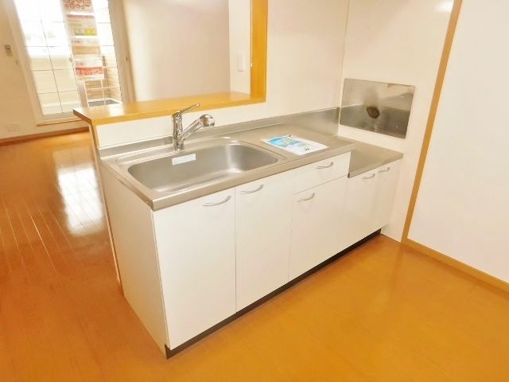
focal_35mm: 23
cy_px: 191
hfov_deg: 73.9
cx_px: 254
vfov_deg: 58.9
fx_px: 338
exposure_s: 1/30
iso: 200
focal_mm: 4
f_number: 3
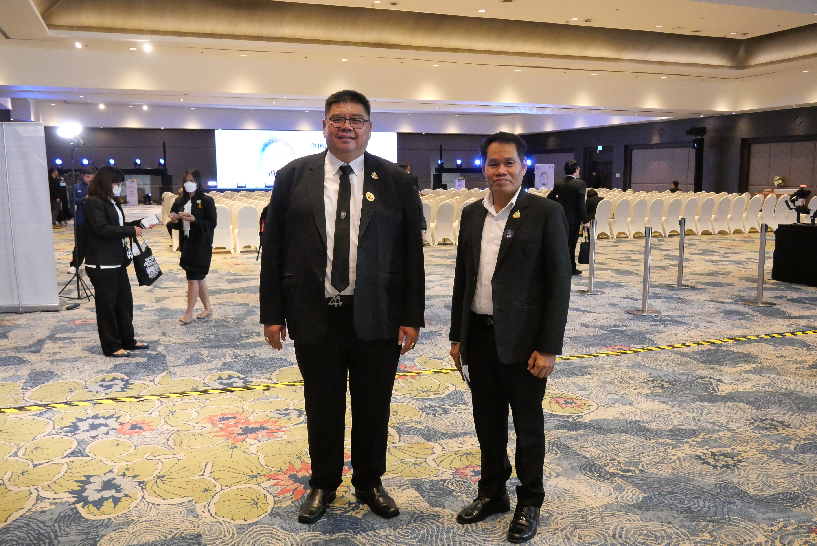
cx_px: 408
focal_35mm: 31
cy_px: 273
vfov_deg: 42.4
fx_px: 704
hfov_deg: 60.3
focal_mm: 15
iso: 3200
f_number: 4.5
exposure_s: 1/125
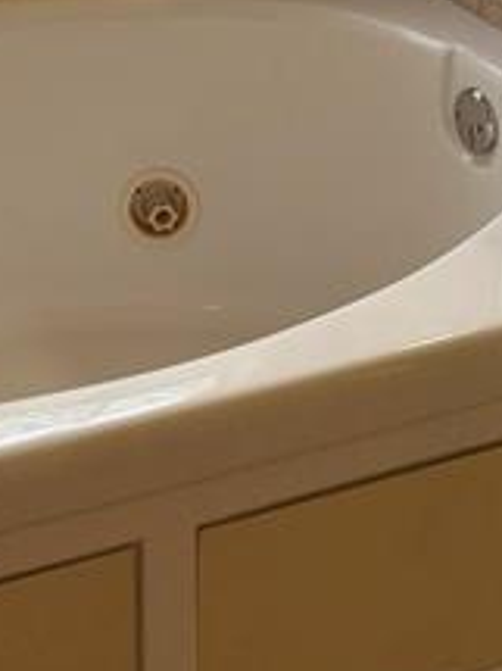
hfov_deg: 15.6
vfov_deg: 19.8
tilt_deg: -16.3
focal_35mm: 93
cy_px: -144
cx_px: 28
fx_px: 1800
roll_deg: +0.8
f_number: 1.6
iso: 50
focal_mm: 5.96
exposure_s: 1/120
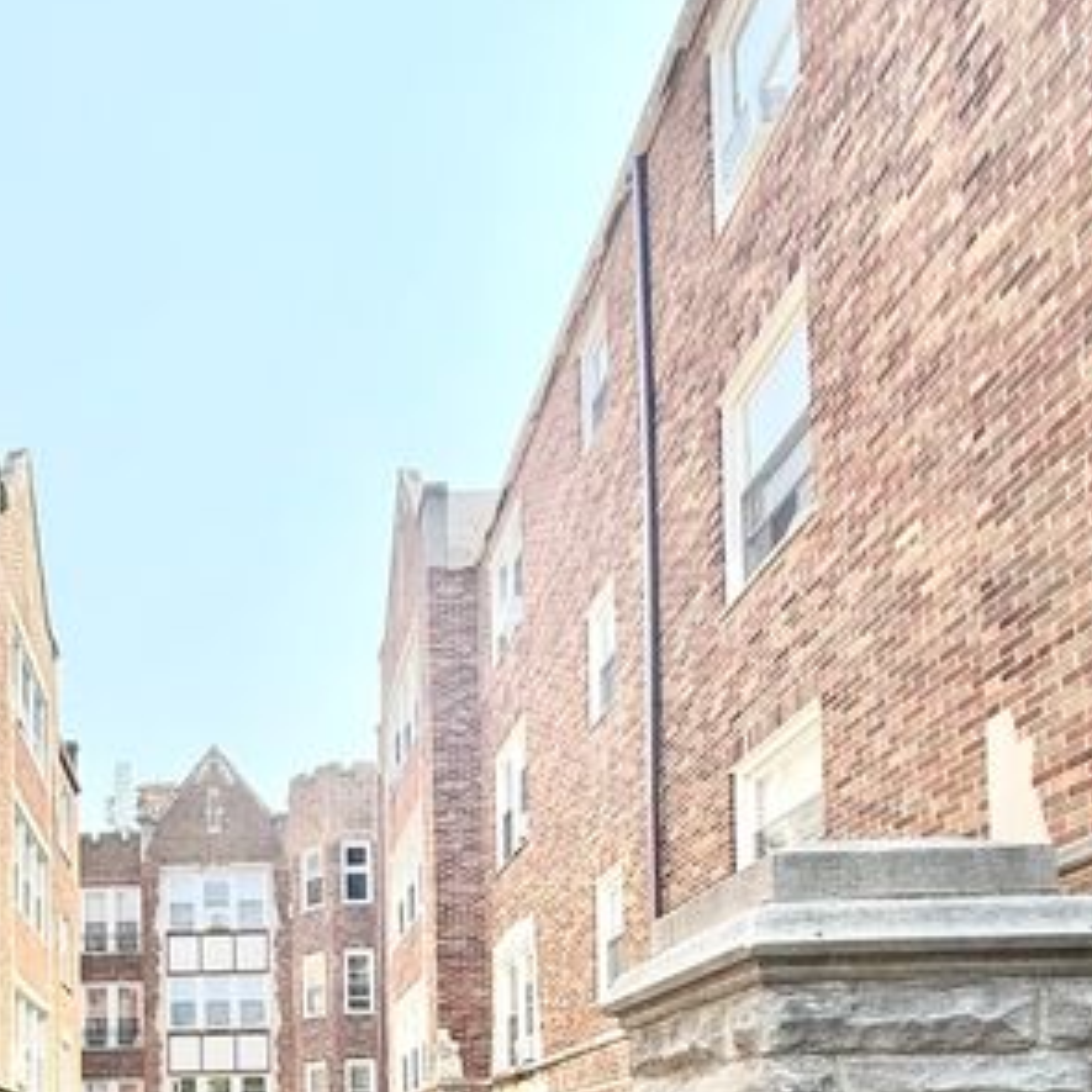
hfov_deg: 52.5
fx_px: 999
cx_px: 178
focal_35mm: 28
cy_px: 1149
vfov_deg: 45.7
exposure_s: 1/607
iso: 64
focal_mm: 2.22
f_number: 2.2
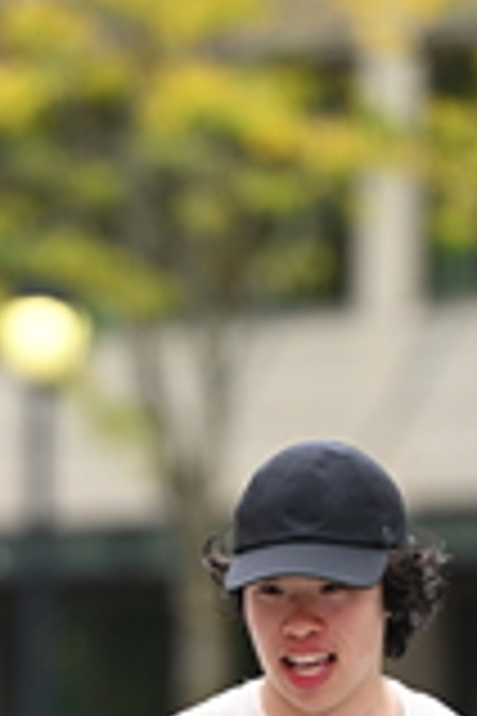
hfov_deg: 2.0
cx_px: 38
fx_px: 13713
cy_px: 847
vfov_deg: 3.0
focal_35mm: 690
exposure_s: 1/1600
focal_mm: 200
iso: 640
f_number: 2.8
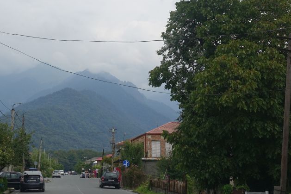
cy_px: 62
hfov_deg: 26.5
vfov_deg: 18.4
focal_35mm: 74
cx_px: 35
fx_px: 598
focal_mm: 12.48
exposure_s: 1/640
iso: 125
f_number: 5.6
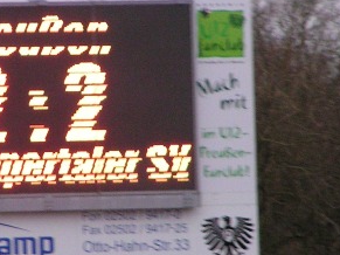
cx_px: 84
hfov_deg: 1.9
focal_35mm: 1046
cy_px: 129
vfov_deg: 1.4
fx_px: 10270
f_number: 3.5
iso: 200
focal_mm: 58
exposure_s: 1/60
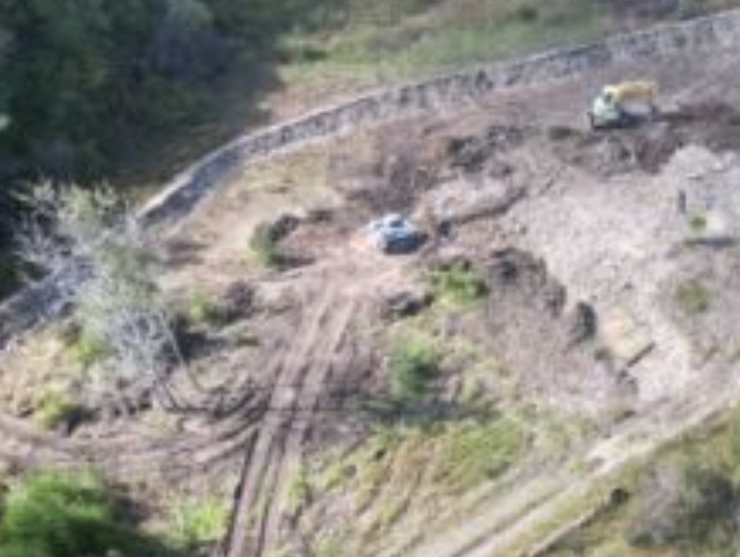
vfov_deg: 32.9
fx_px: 942
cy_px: 323
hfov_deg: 40.0
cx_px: 652
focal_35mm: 44
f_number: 1.7
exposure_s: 1/400
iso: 110
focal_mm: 6.72
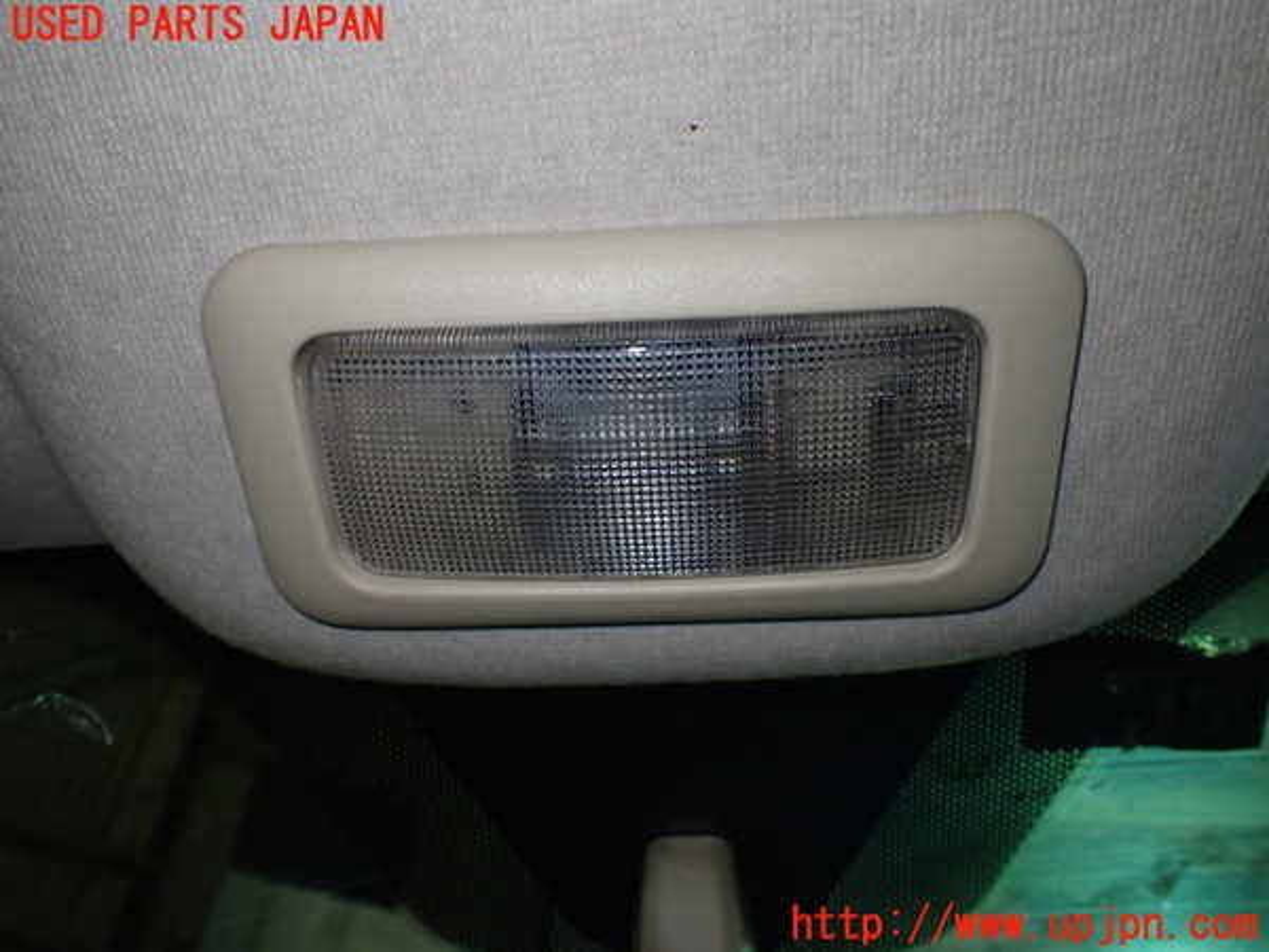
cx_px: 634
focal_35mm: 30
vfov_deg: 46.8
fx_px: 1100
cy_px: 476
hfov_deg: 60.0
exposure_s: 1/125
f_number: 2.3
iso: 400
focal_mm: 5.4
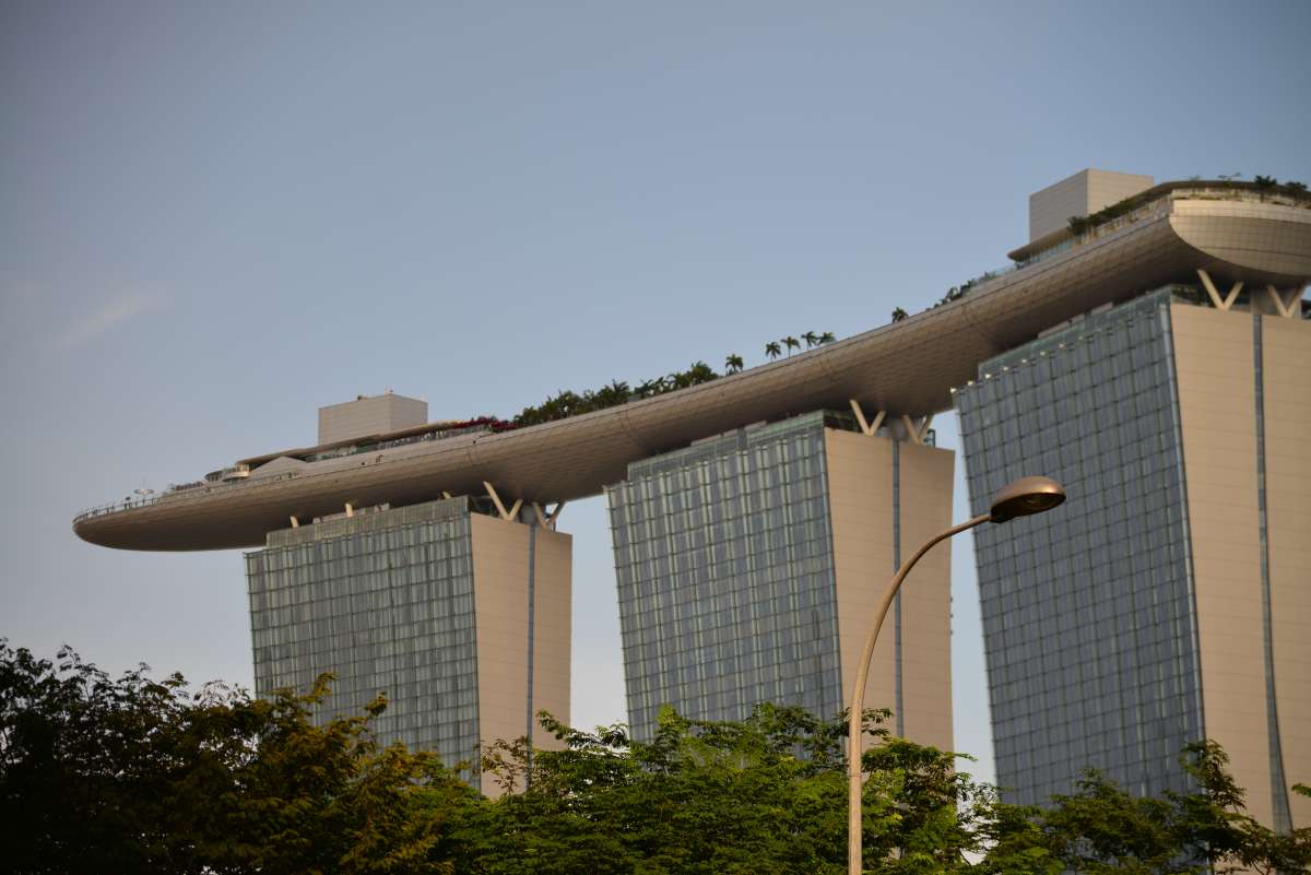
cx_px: 656
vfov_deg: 11.4
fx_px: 4371
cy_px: 438
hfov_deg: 17.1
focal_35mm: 120
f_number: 4
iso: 100
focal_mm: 120
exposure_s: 1/250
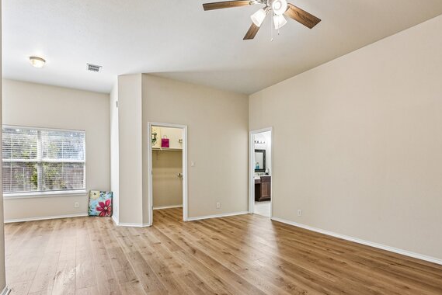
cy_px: 164
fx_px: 221
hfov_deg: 90.0
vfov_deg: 67.2
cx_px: 222
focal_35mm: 18
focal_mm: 16
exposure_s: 1/20
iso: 400
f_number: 8
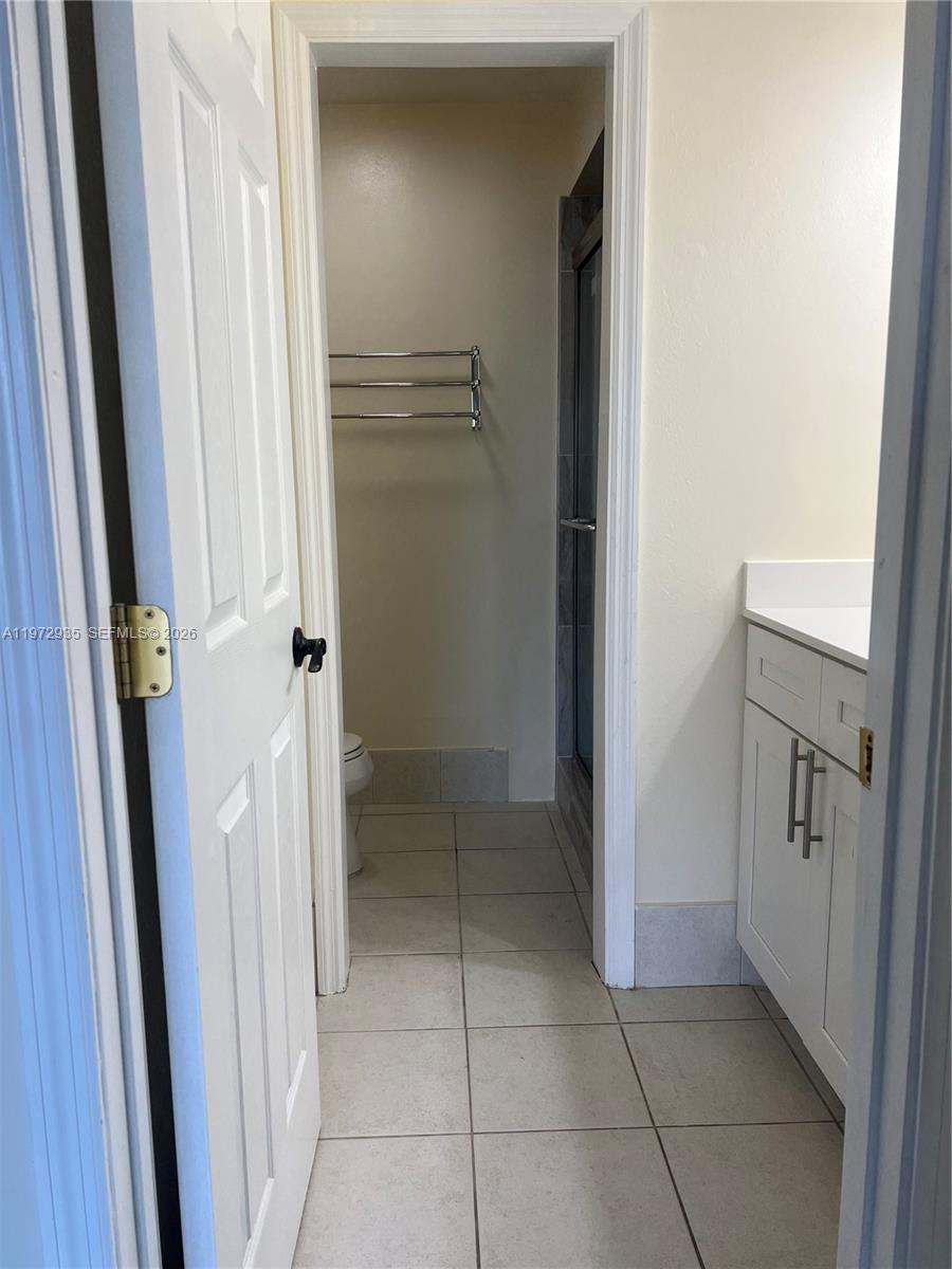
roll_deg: +0.7
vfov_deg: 67.3
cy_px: 634
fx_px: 953
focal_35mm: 26
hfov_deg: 53.1
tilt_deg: -8.7
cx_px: 476
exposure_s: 1/120
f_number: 1.5
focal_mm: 5.7
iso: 32
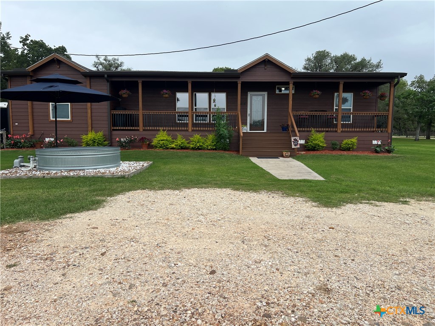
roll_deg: -0.3
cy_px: 163
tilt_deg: -5.6
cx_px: 218
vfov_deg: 53.1
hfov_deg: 67.3
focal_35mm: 26
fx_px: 327
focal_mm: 5.7
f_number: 1.5
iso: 50
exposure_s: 1/1311
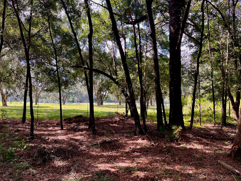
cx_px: 125
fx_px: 202
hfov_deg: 61.6
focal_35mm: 29
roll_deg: -0.5
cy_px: 99
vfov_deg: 48.2
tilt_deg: -1.1
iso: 40
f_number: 1.6
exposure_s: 1/148
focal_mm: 5.1
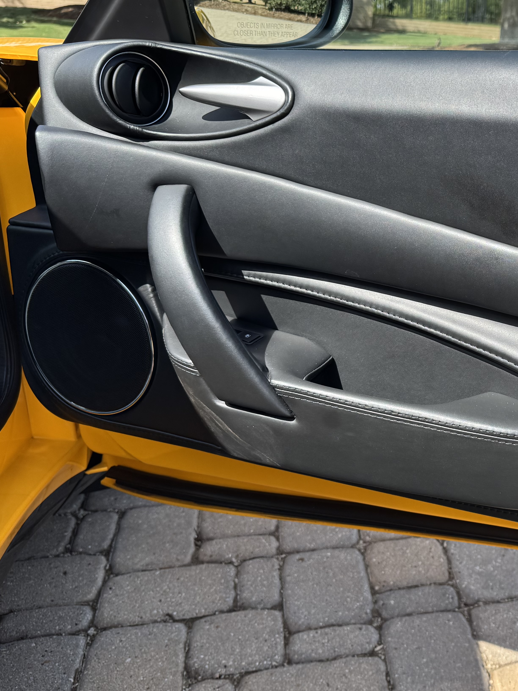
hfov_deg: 32.0
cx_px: 503
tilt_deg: -18.7
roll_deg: -3.7
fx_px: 838
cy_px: 331
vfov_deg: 44.8
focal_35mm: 42
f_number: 1.78
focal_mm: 6.76
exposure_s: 1/1395
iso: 80
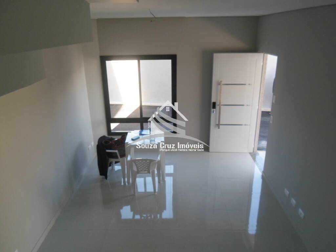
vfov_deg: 54.9
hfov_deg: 69.4
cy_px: 126
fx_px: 243
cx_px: 168
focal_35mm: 25
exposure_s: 1/125
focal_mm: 4.5
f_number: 2.5
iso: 80
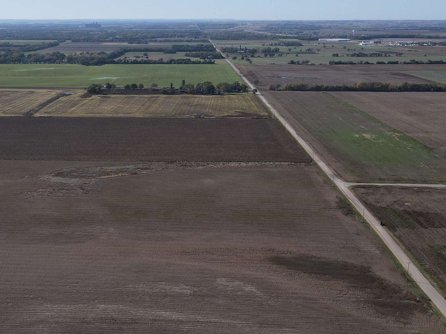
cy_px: 283
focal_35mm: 50
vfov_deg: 28.3
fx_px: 644
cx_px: 160
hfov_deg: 37.9
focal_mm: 4.5
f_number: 2.8
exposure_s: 1/1000
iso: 110
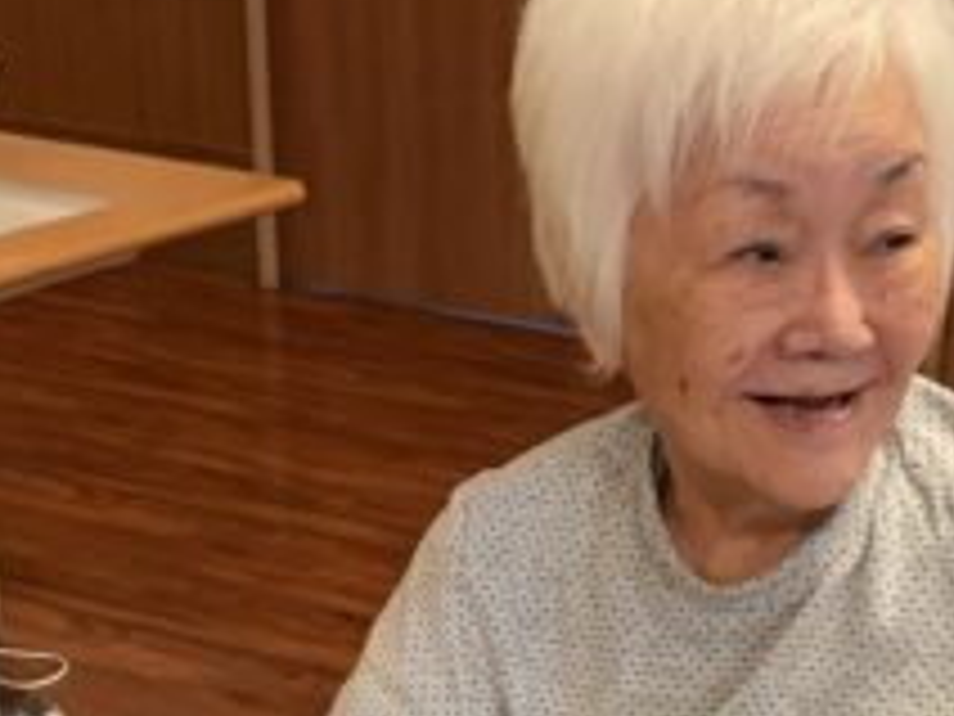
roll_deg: -1.4
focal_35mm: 82
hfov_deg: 23.8
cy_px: 941
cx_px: 616
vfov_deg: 16.9
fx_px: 2260
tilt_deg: -29.9
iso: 160
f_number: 1.8
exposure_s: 1/50
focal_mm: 3
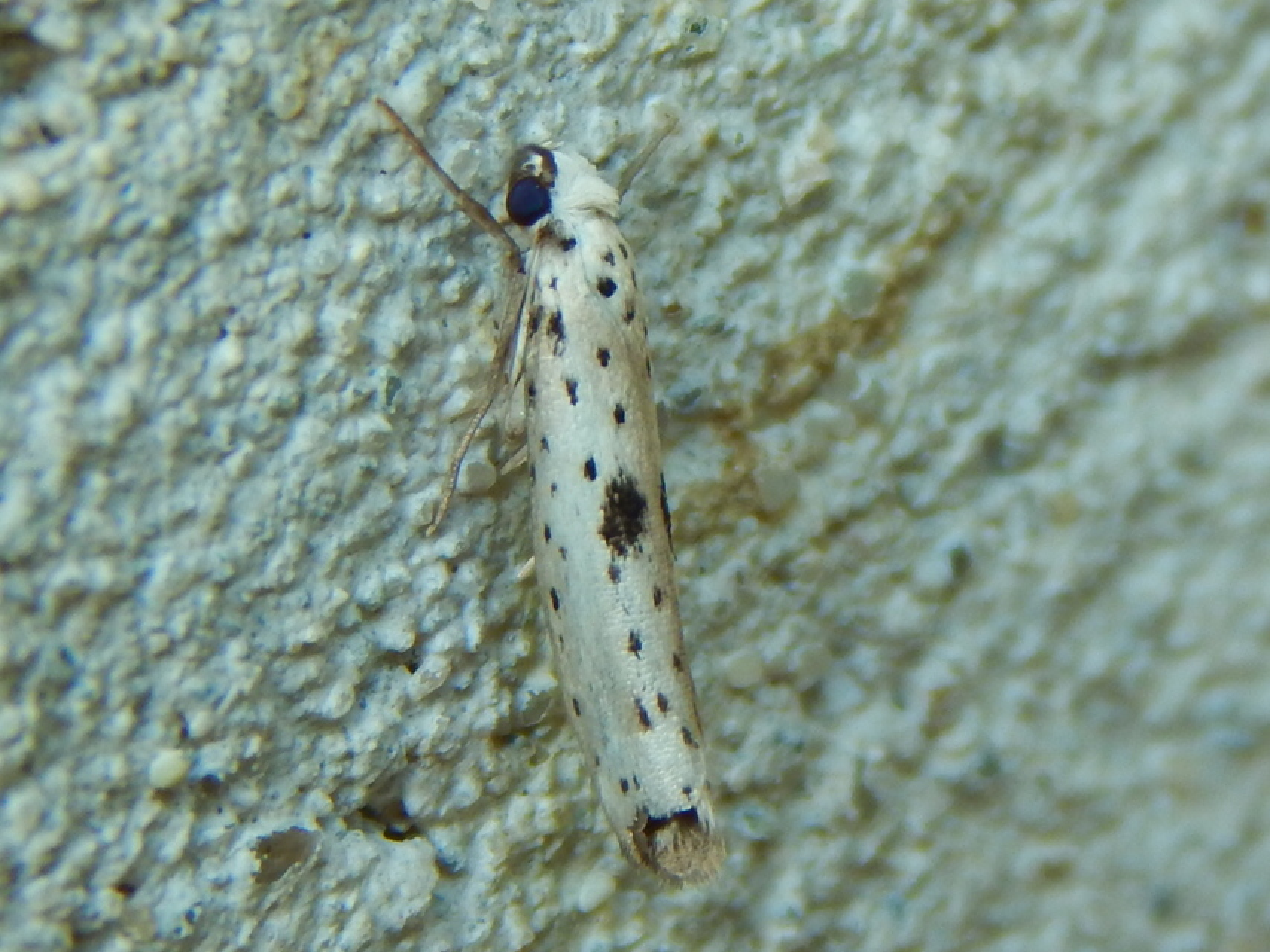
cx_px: 635
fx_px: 5871
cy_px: 476
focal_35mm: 160
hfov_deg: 12.3
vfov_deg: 9.3
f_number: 5.1
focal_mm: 28.7
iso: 125
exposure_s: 1/60
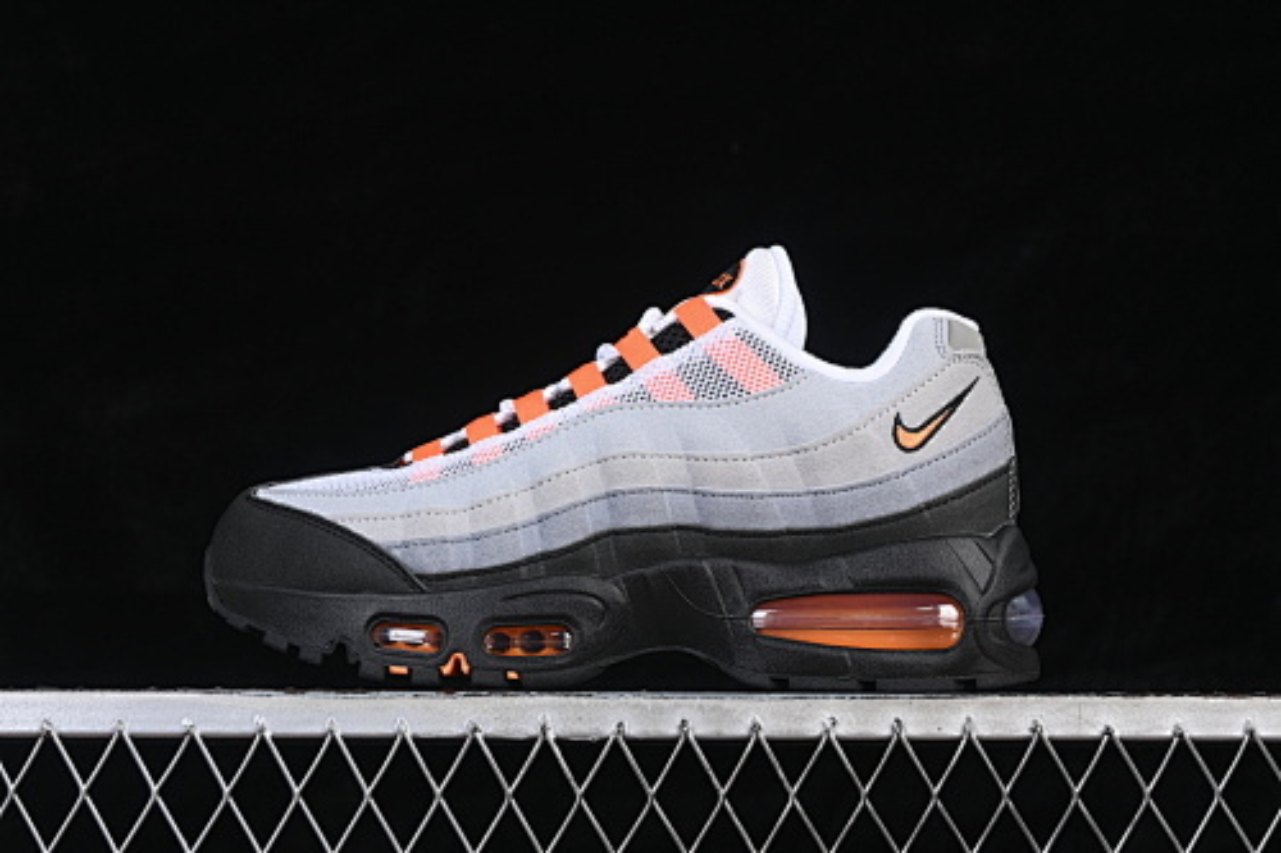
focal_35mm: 75
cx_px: 640
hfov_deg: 27.0
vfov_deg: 18.2
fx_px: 2668
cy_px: 426
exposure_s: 1/80
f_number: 7.1
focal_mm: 50
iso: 160
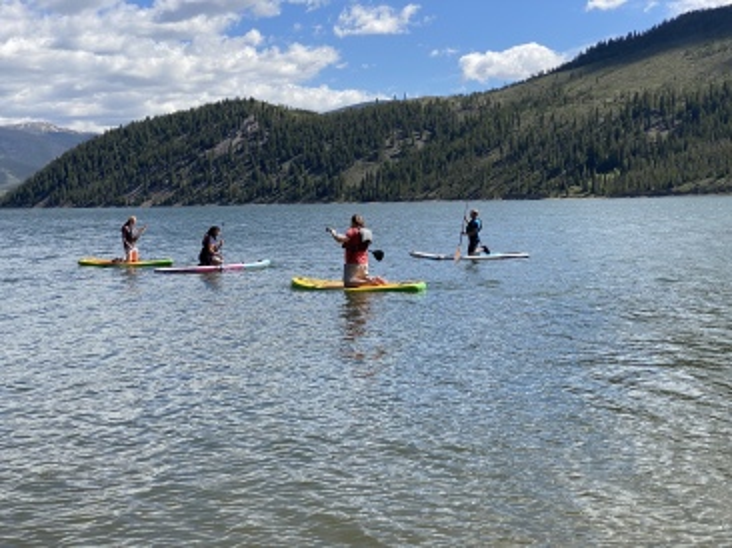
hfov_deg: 36.8
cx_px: 366
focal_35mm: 52
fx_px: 1099
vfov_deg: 28.0
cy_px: 274
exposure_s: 1/1776
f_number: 2
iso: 20
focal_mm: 6
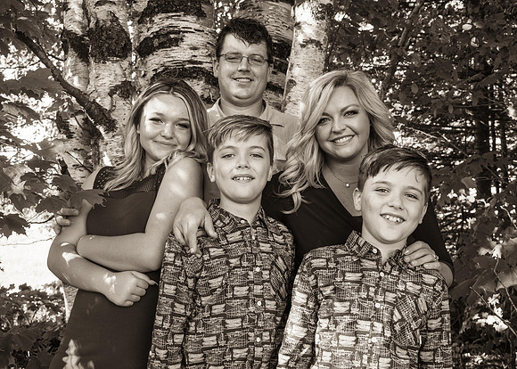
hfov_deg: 46.2
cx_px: 290
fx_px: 605
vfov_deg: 33.9
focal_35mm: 41
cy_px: 176
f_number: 5.6
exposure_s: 1/125
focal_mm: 25
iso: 400
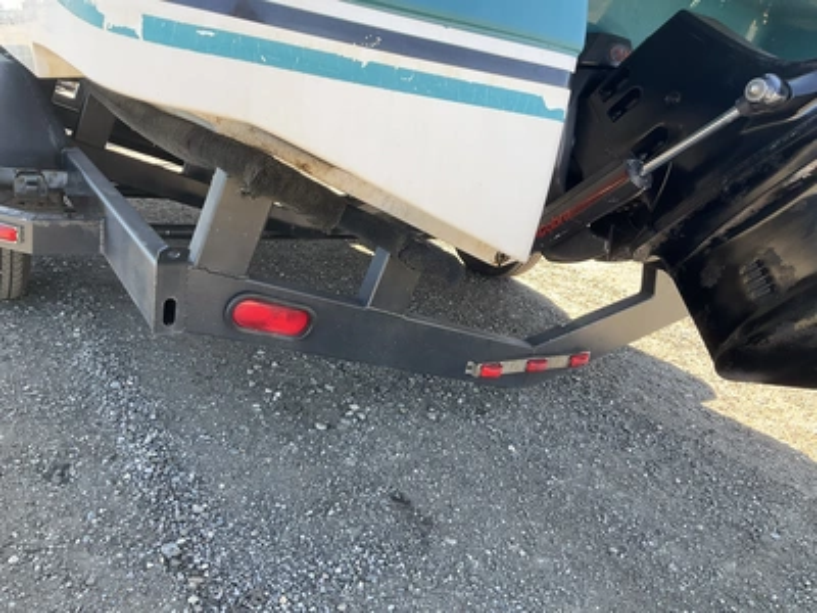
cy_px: 306
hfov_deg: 61.7
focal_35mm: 29
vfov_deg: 48.2
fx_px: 684
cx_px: 408
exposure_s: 1/166
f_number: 1.8
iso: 20
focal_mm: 3
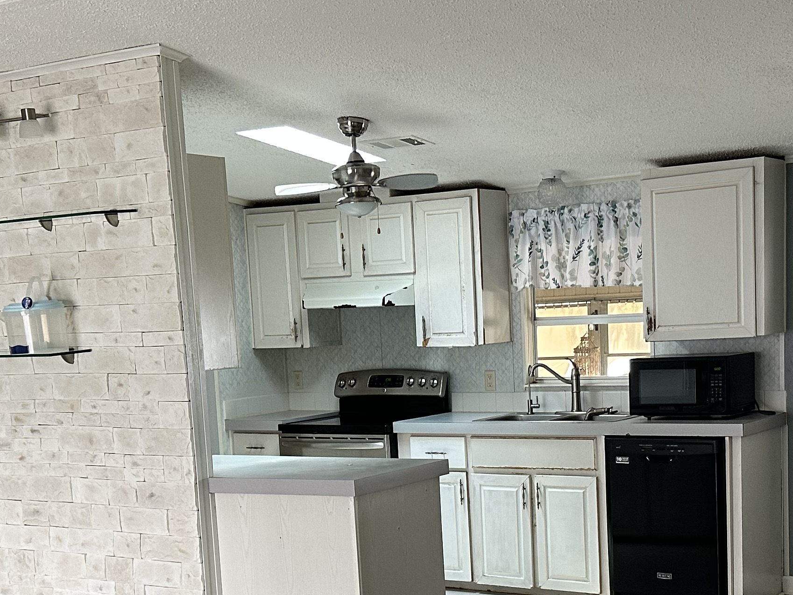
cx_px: 441
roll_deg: +1.9
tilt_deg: -7.3
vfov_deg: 25.2
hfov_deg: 33.8
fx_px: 1306
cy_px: 487
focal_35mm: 57
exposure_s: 1/60
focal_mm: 6.86
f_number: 1.78
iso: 250
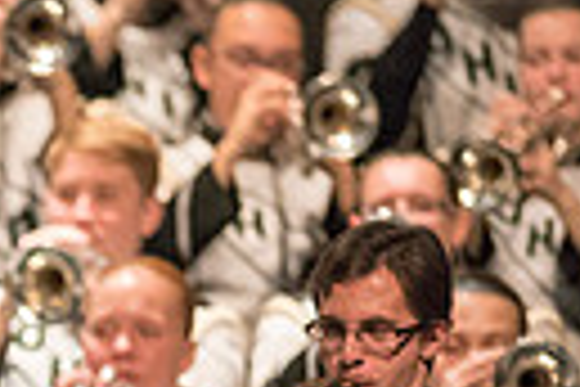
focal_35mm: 1351
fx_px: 21764
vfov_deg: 1.0
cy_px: 745
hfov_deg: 1.5
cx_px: -499
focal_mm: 300
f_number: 2.8
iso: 4000
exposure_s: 1/500
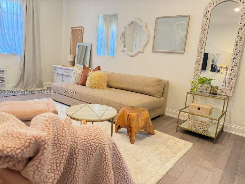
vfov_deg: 56.8
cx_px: 122
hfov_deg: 71.6
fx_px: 170
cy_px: 92
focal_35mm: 24
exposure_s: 1/60
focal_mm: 6.76
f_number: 1.78
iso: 320
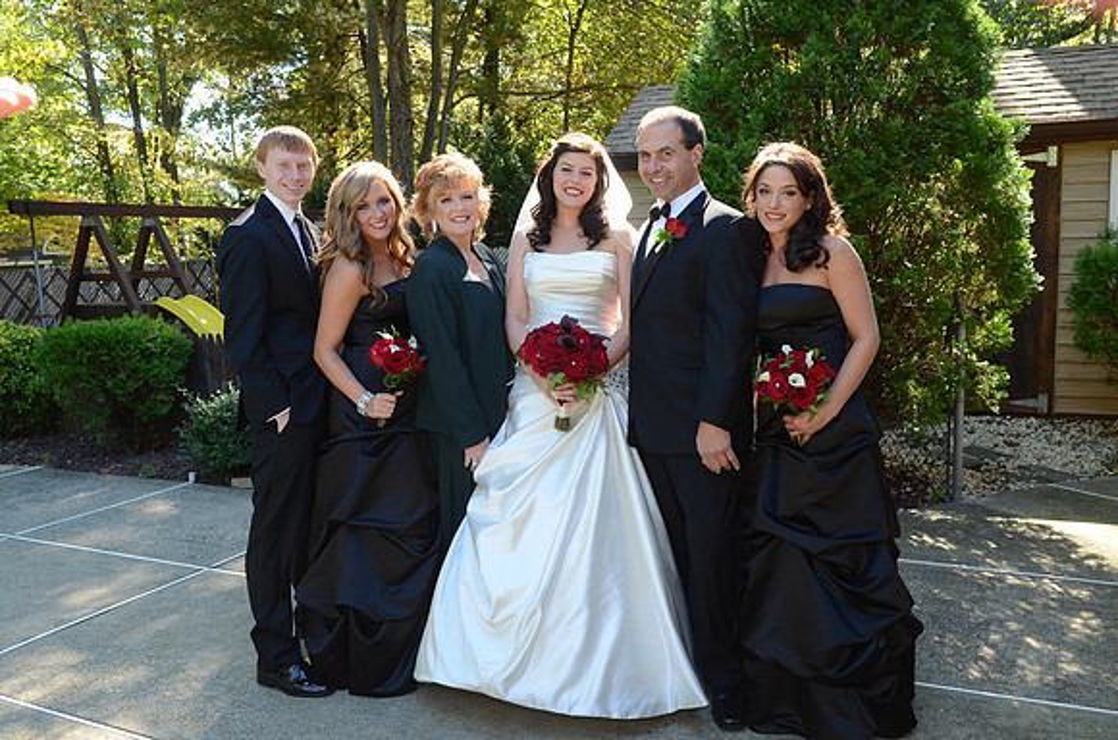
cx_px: 559
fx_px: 883
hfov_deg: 64.7
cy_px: 370
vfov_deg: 45.5
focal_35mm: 28
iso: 500
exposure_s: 1/125
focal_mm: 19
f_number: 6.3
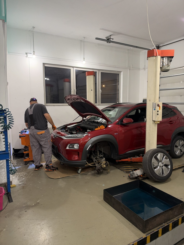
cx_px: 92
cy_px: 122
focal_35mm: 24
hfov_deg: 56.8
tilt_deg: -7.4
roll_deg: +0.1
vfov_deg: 71.6
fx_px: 170
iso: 100
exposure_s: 1/50
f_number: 1.48
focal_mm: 6.93
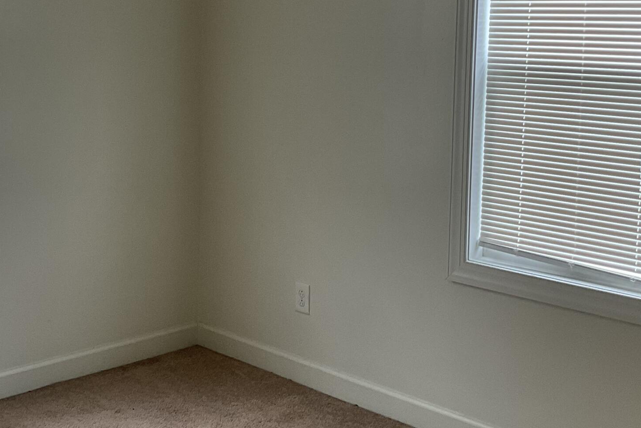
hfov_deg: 31.9
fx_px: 1104
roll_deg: -0.2
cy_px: 113
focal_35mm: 62
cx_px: 179
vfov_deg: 21.7
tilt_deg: -8.0
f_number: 1.8
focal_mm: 3
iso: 64
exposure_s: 1/120
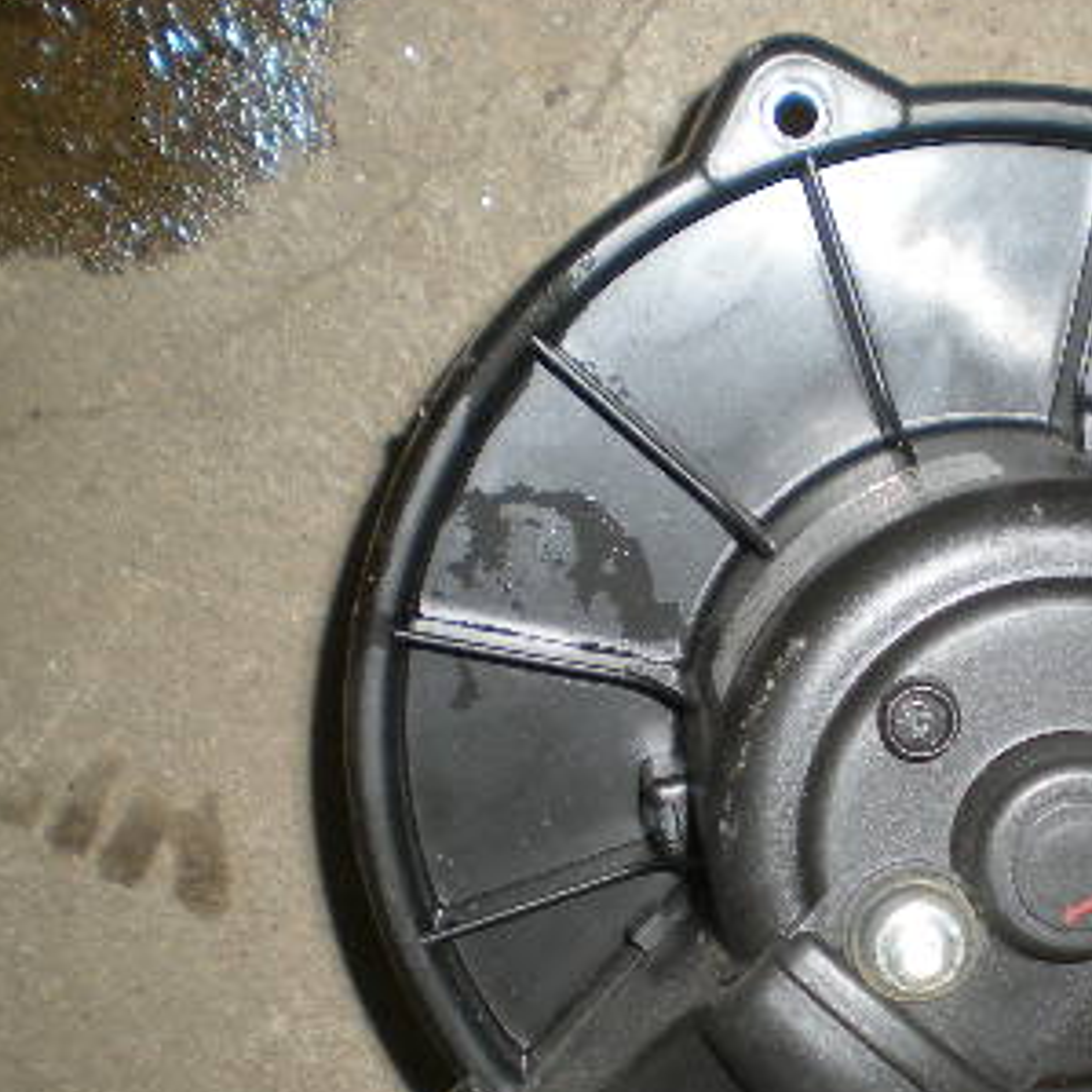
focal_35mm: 72
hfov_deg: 23.5
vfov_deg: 23.8
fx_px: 2570
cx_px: 920
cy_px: 796
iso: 75
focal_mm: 6.3
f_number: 3.1
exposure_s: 1/60
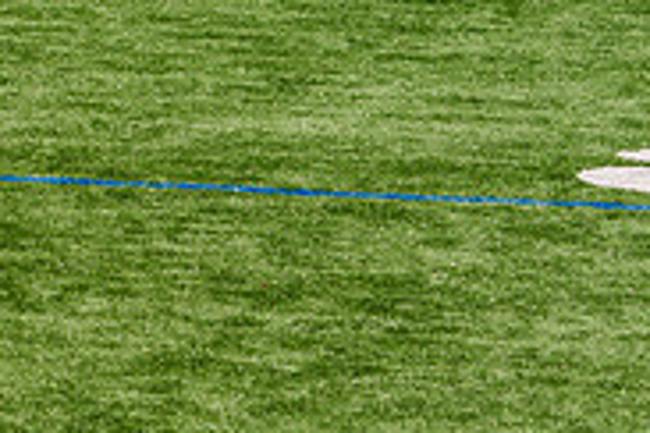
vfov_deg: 2.2
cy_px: -222
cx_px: -302
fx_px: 11464
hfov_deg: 3.2
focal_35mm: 635
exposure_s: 1/1600
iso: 250
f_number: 5.6
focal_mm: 200
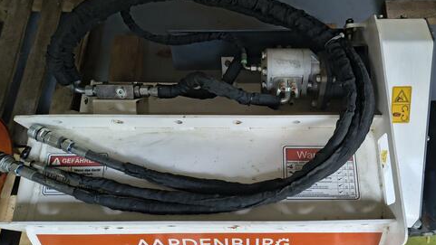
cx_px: 257
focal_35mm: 31
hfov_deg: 62.2
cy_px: 146
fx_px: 359
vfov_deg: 37.7
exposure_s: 1/100
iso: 623
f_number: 1.8
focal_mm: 5.56
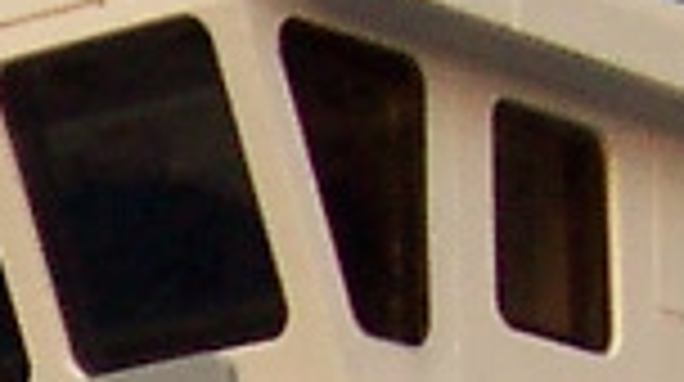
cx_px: -621
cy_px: 1281
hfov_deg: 6.6
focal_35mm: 319
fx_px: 5778
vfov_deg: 3.7
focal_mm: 5.6
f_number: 2.8
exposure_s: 1/60
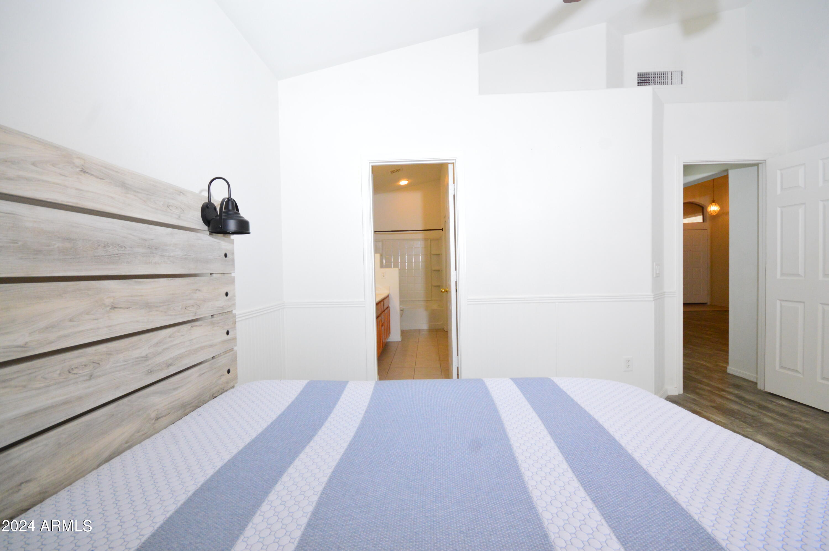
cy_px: 276
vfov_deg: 77.2
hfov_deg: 100.4
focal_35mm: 15
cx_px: 414
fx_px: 345
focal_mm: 10
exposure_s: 1/100
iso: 1600
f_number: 8
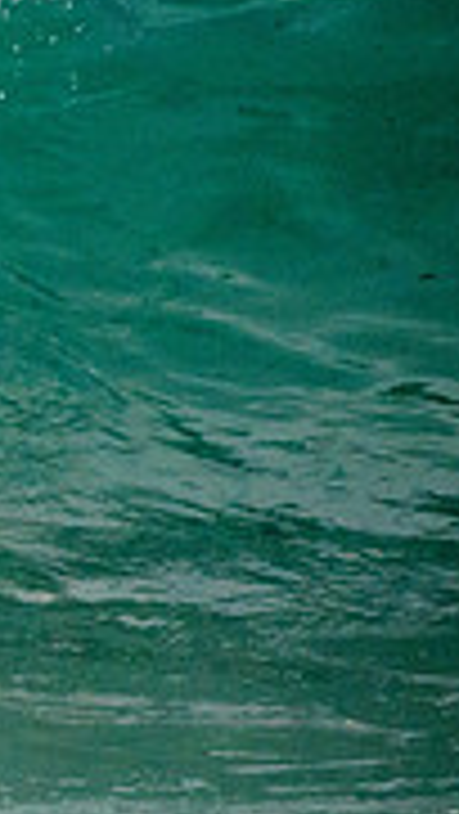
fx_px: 44510
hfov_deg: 0.6
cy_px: 376
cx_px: -880
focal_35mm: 2060
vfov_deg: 1.0
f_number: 5.6
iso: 1100
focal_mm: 500
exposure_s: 1/1000
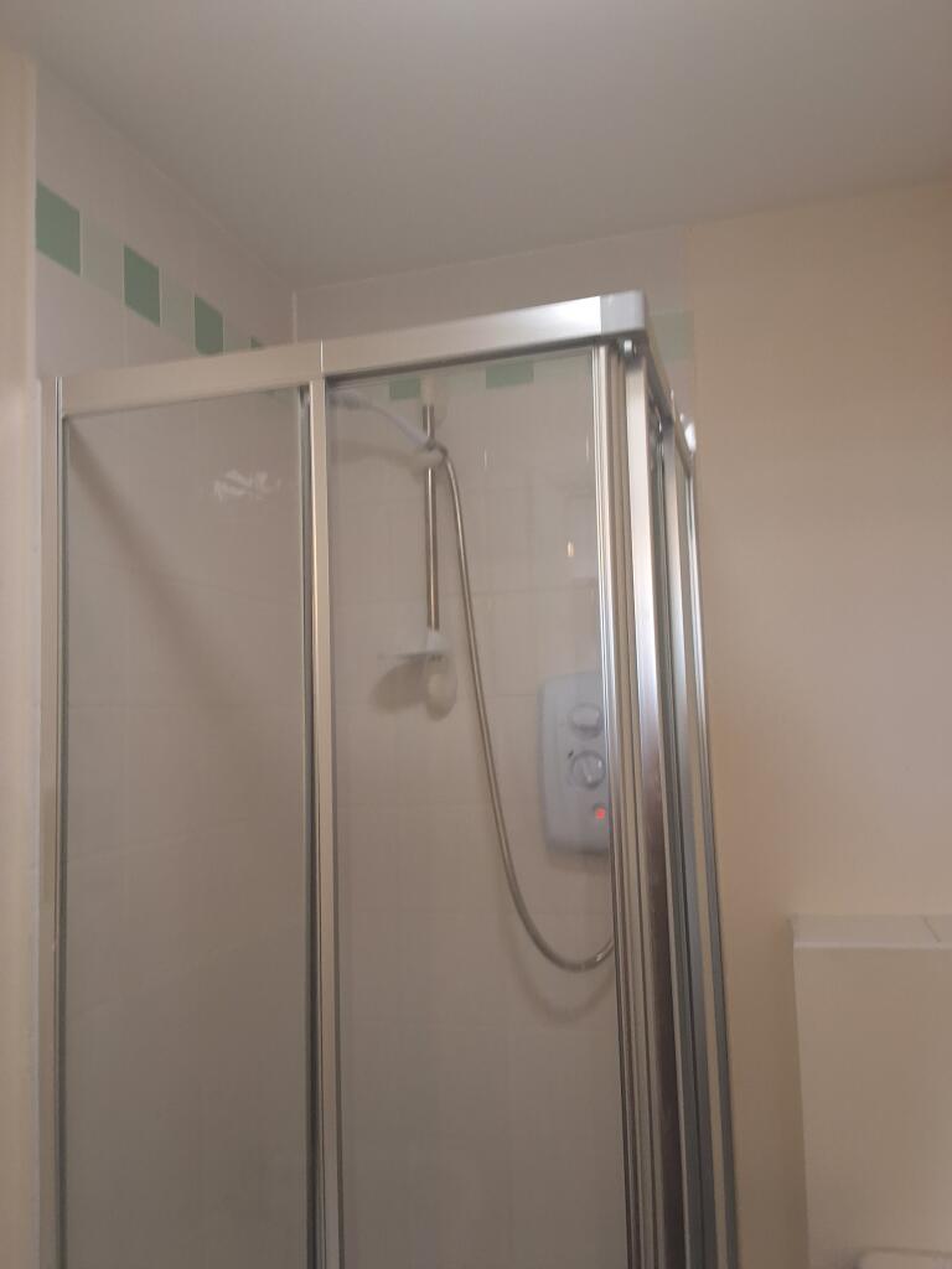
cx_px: 476
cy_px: 634
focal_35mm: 28
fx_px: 1027
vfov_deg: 63.4
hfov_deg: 49.7
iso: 100
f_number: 1.9
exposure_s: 1/50
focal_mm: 2.91
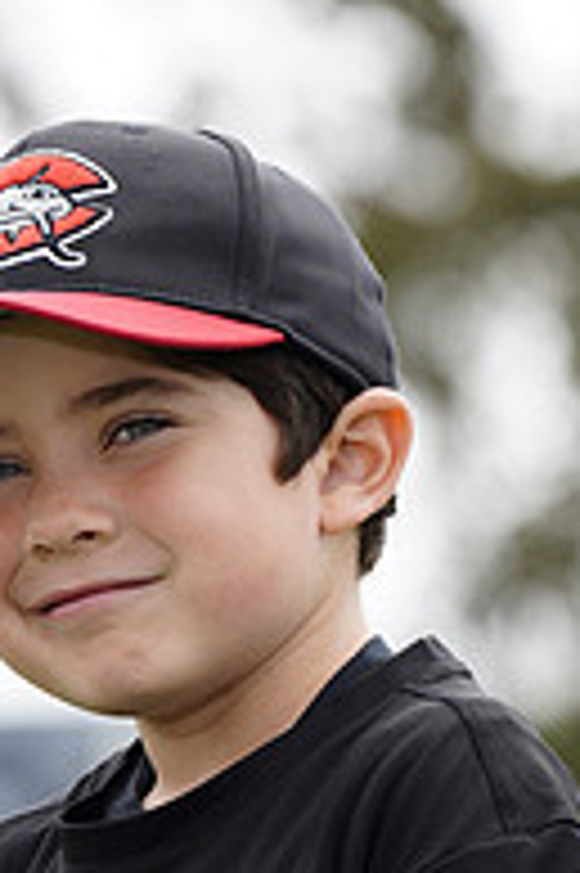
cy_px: 968
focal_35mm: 533
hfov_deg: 2.6
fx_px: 12903
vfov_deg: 3.9
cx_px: 178
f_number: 5.6
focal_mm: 178
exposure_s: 1/250
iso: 100
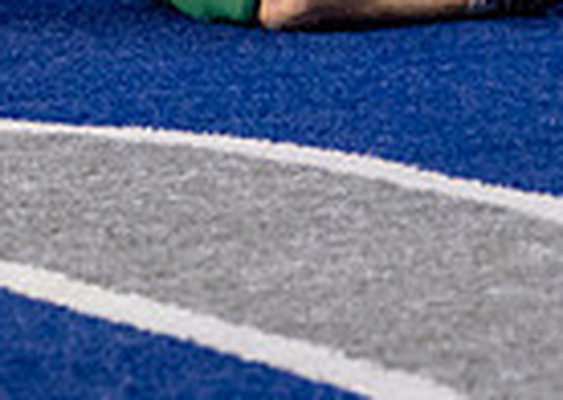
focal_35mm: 381
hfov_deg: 5.3
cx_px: -153
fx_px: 6080
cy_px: -360
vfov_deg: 3.7
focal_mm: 70
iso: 2000
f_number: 2.8
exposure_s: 1/1000
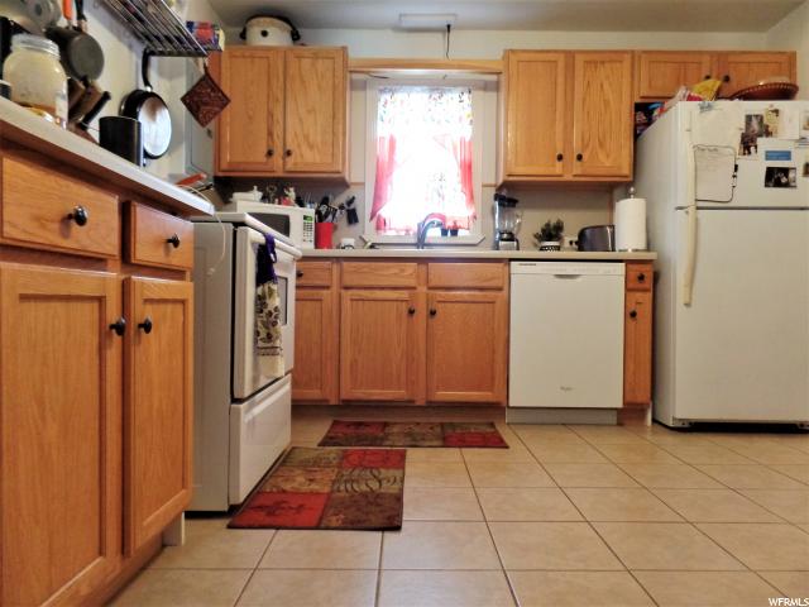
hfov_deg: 73.9
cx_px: 404
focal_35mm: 23
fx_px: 538
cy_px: 304
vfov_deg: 58.9
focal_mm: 4.1
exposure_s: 1/30
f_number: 2.8
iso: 400
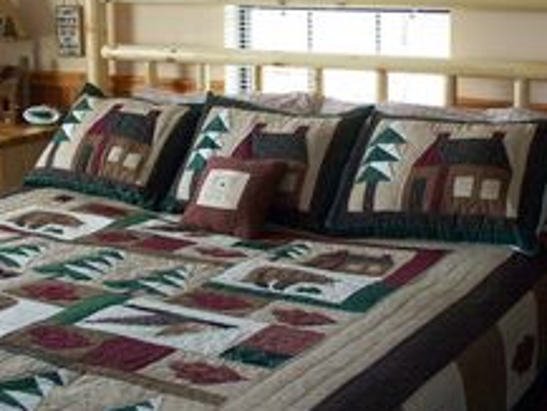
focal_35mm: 61
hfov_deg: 31.4
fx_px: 964
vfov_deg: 23.9
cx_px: 366
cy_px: 129
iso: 200
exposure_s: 1/60
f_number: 2.8
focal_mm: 7.54
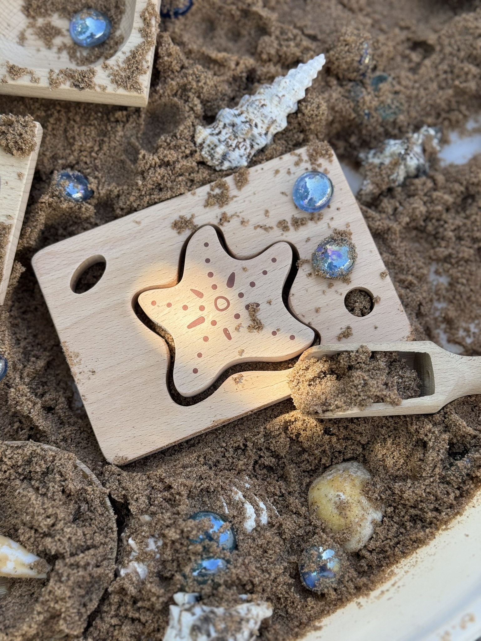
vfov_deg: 39.7
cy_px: 320
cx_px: 240
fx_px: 889
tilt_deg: -74.4
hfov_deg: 30.3
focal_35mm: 48
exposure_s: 1/1172
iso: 64
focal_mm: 6.76
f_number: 1.78
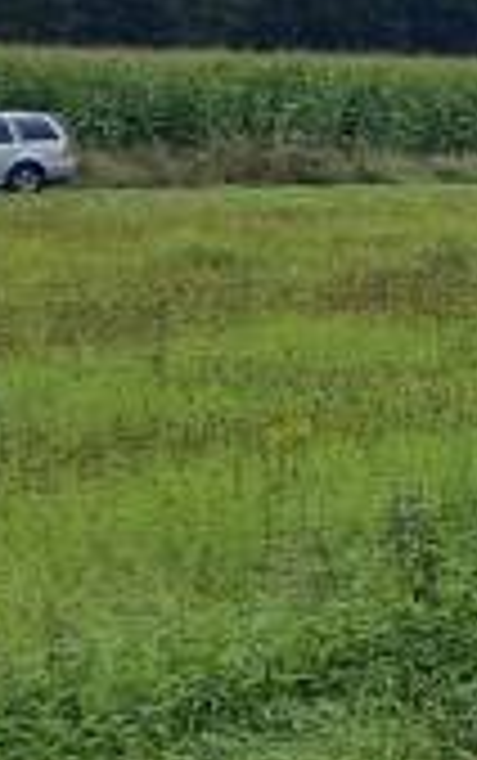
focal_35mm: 144
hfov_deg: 7.5
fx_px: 2988
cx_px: 1611
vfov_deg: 14.1
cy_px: -157
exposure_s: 1/2656
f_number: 1.8
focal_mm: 5.4
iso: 50
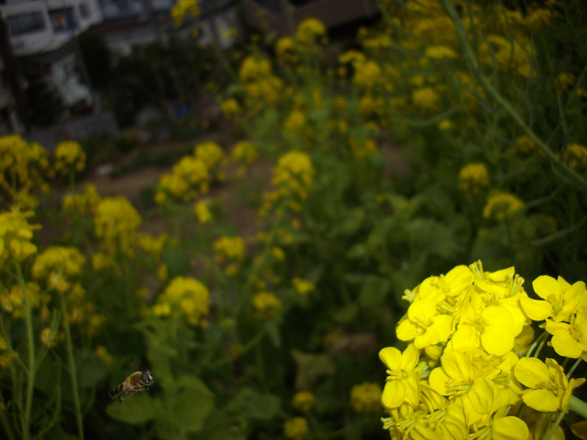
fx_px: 628
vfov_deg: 38.7
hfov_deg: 50.1
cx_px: 294
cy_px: 220
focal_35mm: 37
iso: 80
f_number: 5.6
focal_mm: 6.2
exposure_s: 1/500
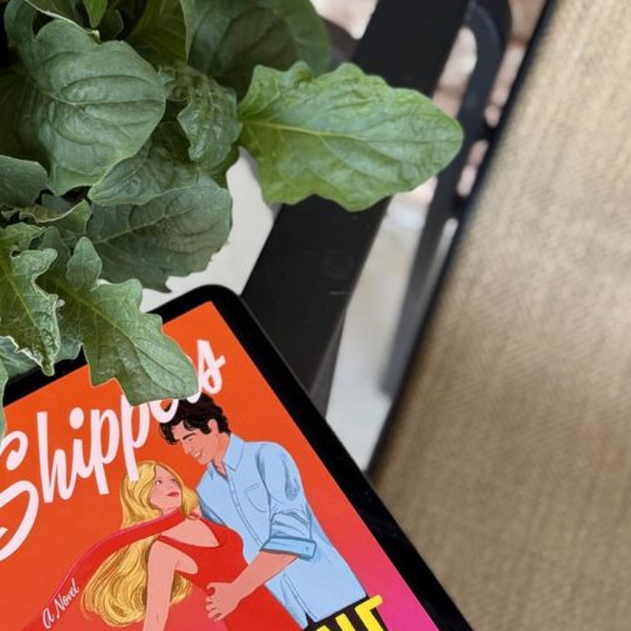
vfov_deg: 20.2
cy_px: 375
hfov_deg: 20.1
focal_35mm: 86
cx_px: 181
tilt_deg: -60.0
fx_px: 1774
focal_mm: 6.76
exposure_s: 1/247
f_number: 1.78
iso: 80
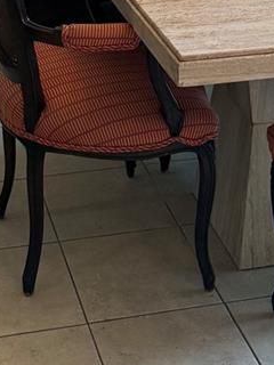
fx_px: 950
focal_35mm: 90
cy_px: -237
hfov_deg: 16.4
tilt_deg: -5.8
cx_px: 87
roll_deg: -0.1
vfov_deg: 18.4
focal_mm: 6.76
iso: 250
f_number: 1.78
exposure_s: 1/120
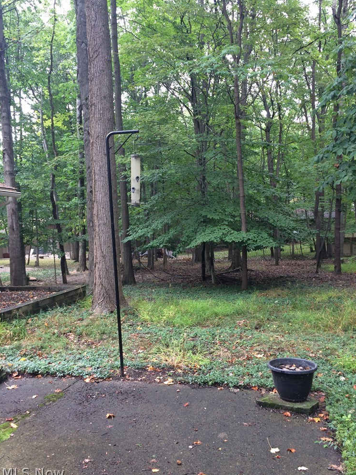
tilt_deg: -1.3
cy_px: 238
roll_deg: +1.0
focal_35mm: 30
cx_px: 182
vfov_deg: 60.0
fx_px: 412
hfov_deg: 46.8
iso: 40
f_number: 2.2
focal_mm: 4.15
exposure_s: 1/60
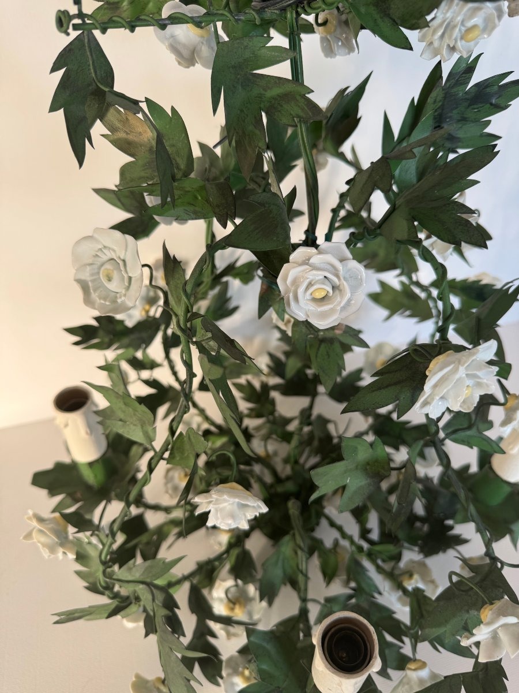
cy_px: 346
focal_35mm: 24
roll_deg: +1.3
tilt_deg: -43.8
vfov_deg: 71.6
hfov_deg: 56.8
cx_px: 260
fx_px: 480
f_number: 1.78
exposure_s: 1/147
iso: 64
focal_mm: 6.76
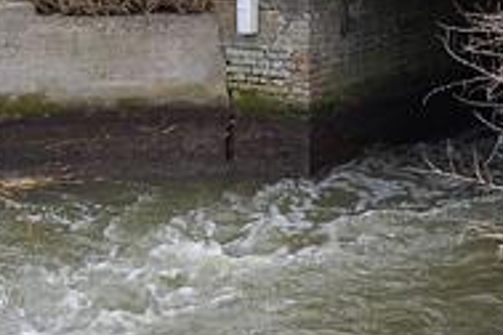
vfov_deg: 9.3
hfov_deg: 13.8
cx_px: 498
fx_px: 2054
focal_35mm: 147
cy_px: 13
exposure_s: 1/100
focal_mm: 32
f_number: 9
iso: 400
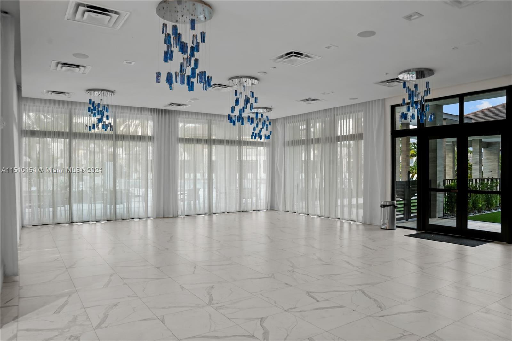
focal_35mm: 24
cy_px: 170
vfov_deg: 53.1
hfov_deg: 73.8
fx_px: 341
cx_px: 256
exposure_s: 1/1.67
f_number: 7.1
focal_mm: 24
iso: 250
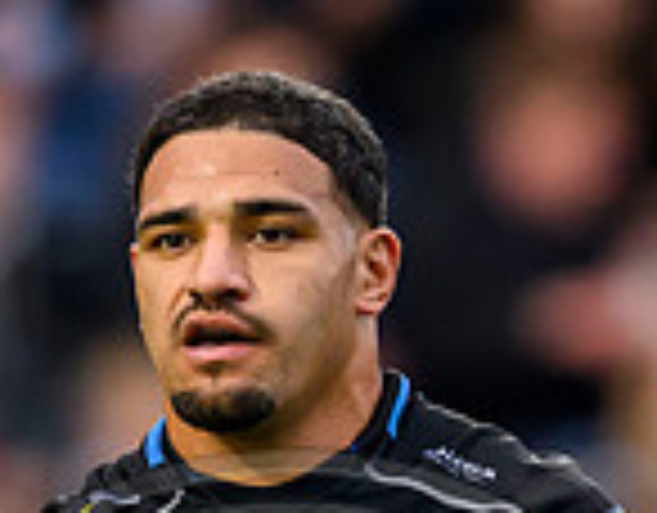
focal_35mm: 2713
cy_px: 804
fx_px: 52263
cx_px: 504
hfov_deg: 0.7
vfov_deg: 0.6
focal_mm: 400
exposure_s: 1/2000
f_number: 3.2
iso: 2000
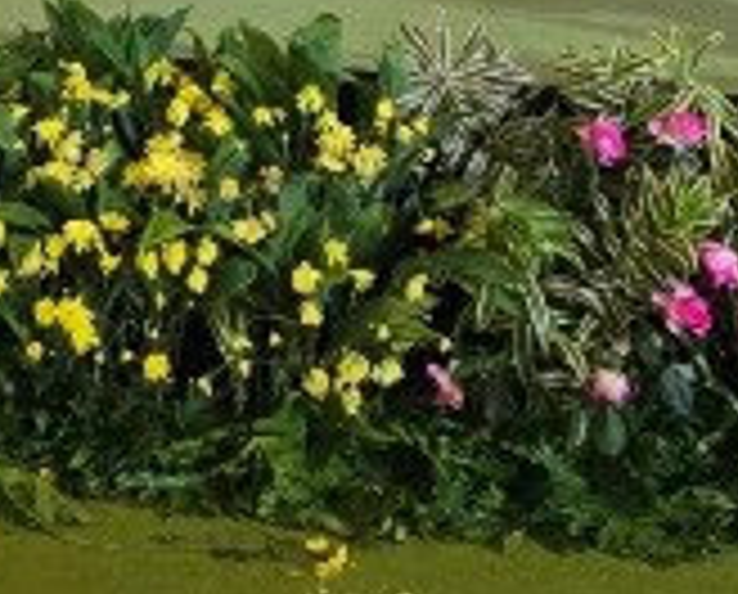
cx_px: 40
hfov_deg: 23.3
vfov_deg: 17.2
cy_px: -356
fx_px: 1730
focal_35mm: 79
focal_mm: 2.2
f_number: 2.2
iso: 80
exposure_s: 1/60
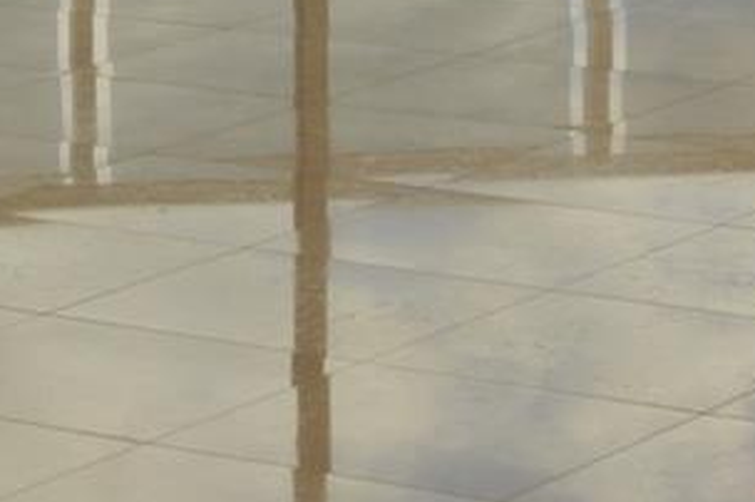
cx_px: -281
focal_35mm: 237
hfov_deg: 8.5
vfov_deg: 5.7
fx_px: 4965
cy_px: -462
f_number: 8
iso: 250
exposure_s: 1/250
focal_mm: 30
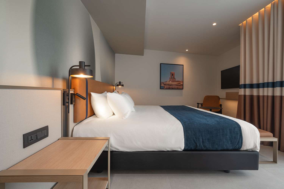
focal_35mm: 16
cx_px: 142
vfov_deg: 73.7
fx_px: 126
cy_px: 94
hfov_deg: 96.8
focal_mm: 16
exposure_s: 1/10
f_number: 9
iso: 100
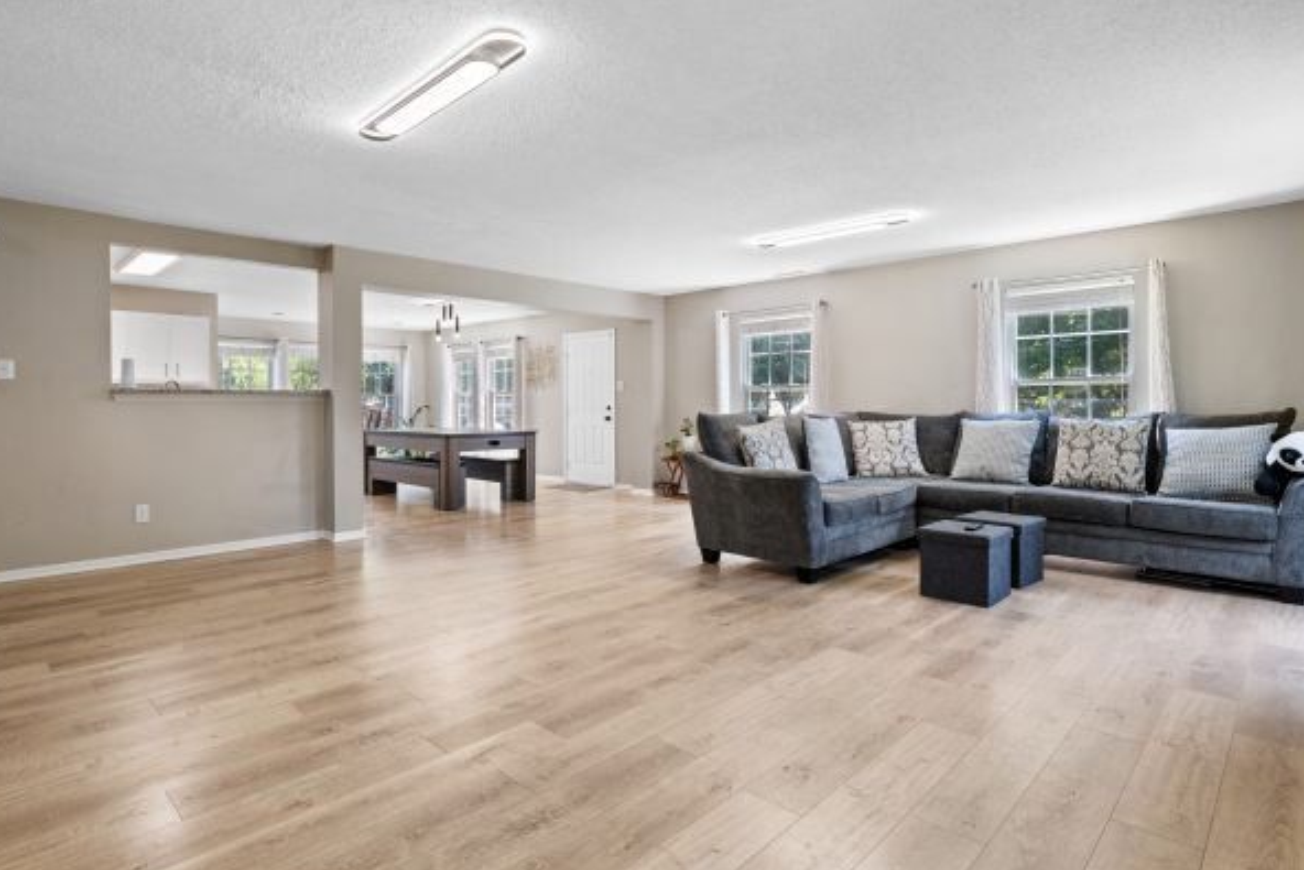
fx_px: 688
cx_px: 621
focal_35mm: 19
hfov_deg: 86.8
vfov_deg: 64.4
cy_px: 385
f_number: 9
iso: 1400
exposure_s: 1/15
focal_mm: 15
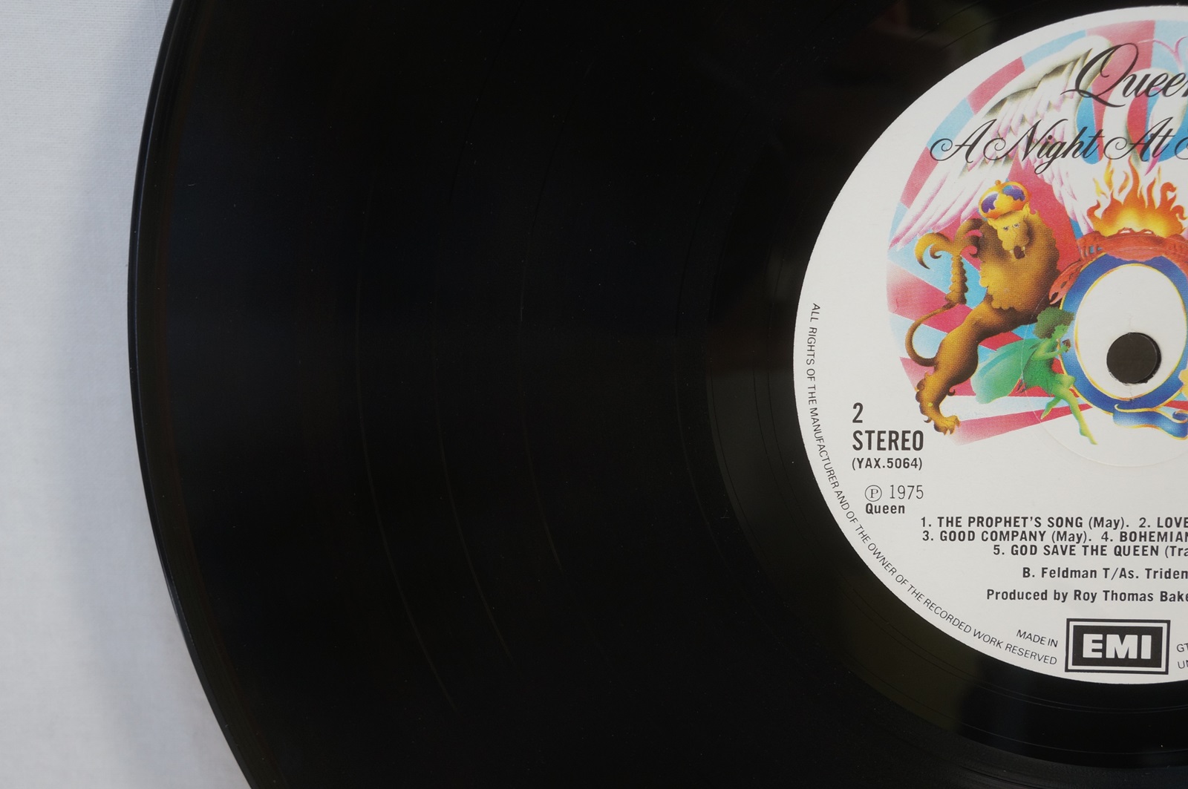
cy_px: 394
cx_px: 594
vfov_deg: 29.8
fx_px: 1483
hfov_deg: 43.6
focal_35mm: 45
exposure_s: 1/20
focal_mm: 30
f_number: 9
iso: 400
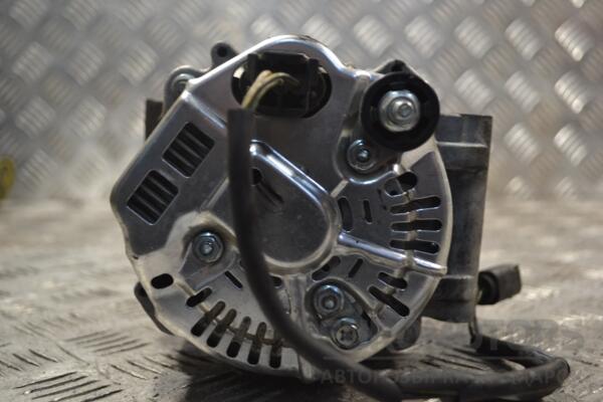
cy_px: 201
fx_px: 804
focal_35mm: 48
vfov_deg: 28.1
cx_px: 302
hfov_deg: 41.1
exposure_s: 1/80
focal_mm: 32
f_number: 4.8
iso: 400
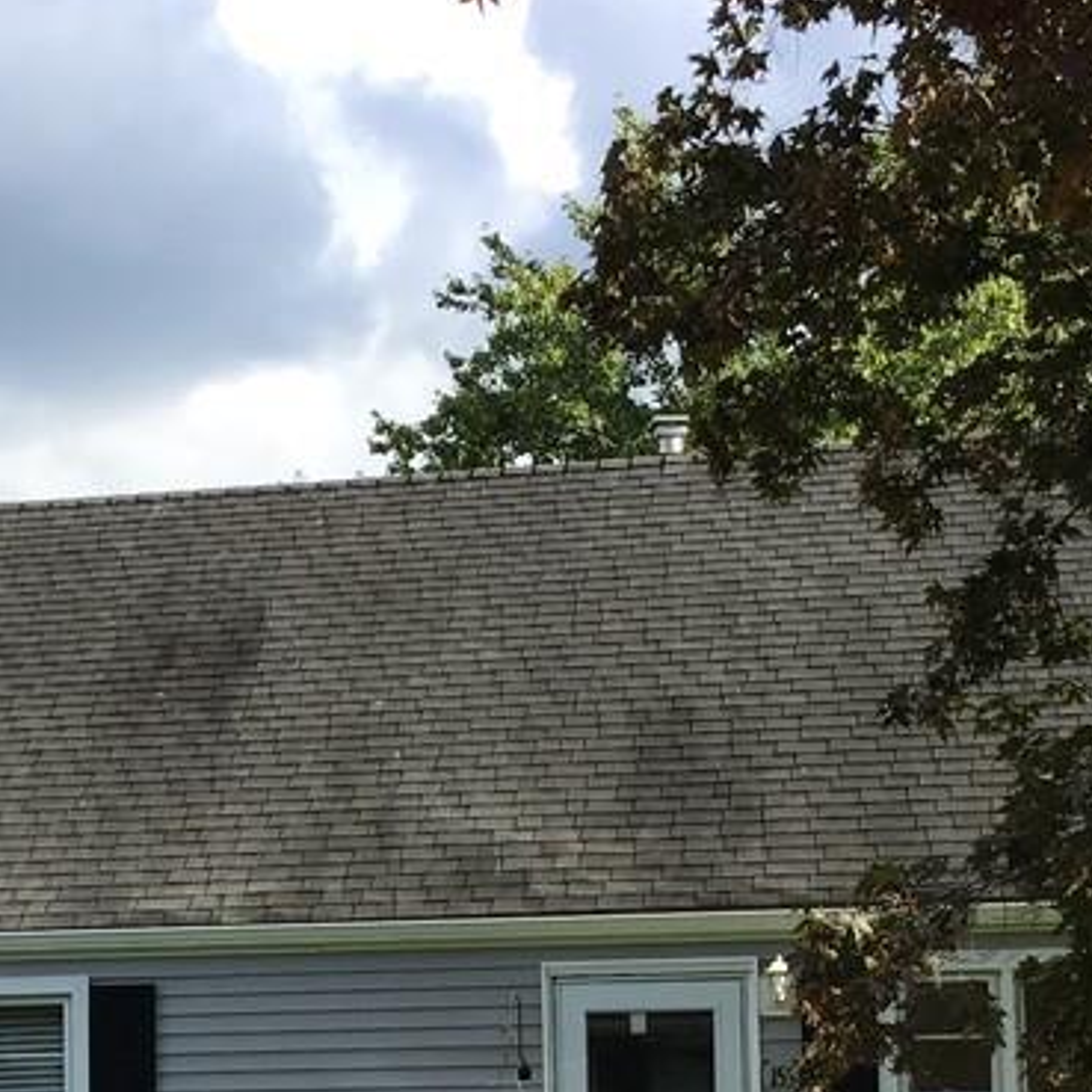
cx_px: 210
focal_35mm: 76
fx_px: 2712
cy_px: 977
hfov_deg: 22.4
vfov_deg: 22.2
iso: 25
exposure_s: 1/529
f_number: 2.4
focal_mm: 3.3
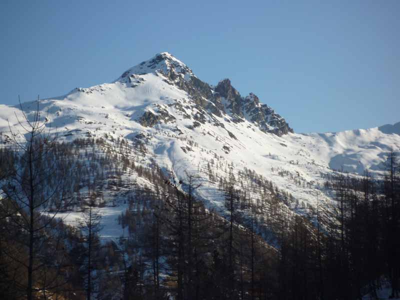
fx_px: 1132
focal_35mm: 98
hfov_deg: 20.0
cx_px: 200
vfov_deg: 15.1
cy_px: 150
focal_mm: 17.3
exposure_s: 1/500
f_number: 5.6
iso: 100
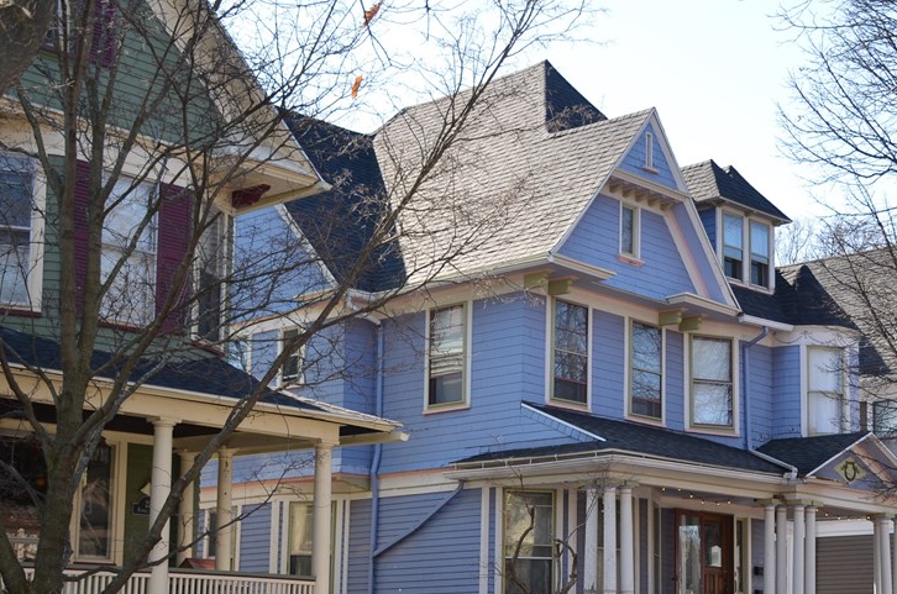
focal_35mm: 61
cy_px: 443
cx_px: 620
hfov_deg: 32.7
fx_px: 1511
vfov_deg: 22.1
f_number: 4.5
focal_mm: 27
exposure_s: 1/250
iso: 100
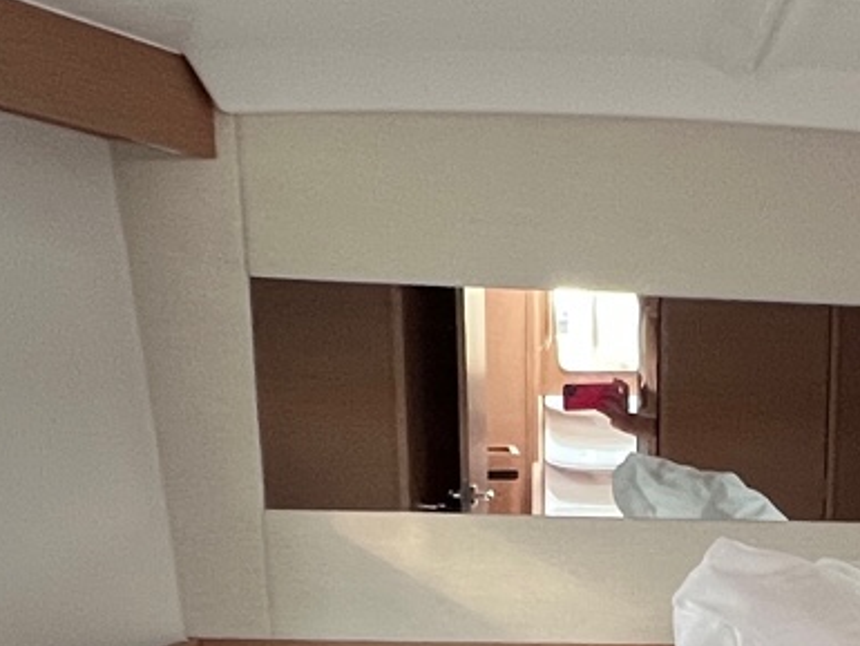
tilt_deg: -17.4
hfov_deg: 26.4
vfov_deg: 19.1
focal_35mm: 68
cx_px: 936
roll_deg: -2.2
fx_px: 1690
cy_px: 959
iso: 250
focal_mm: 1.57
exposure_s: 1/99
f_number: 1.8
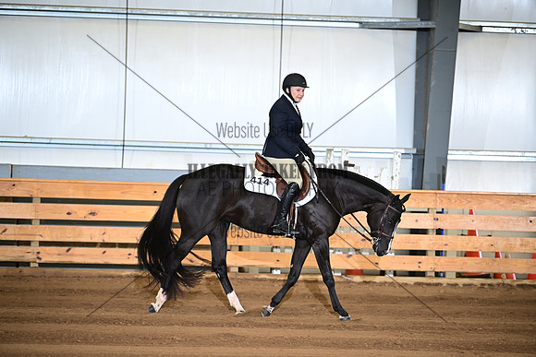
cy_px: 178
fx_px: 2755
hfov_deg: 11.1
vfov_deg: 7.4
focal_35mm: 185
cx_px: 268
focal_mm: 185
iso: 640
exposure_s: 1/203
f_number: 3.5
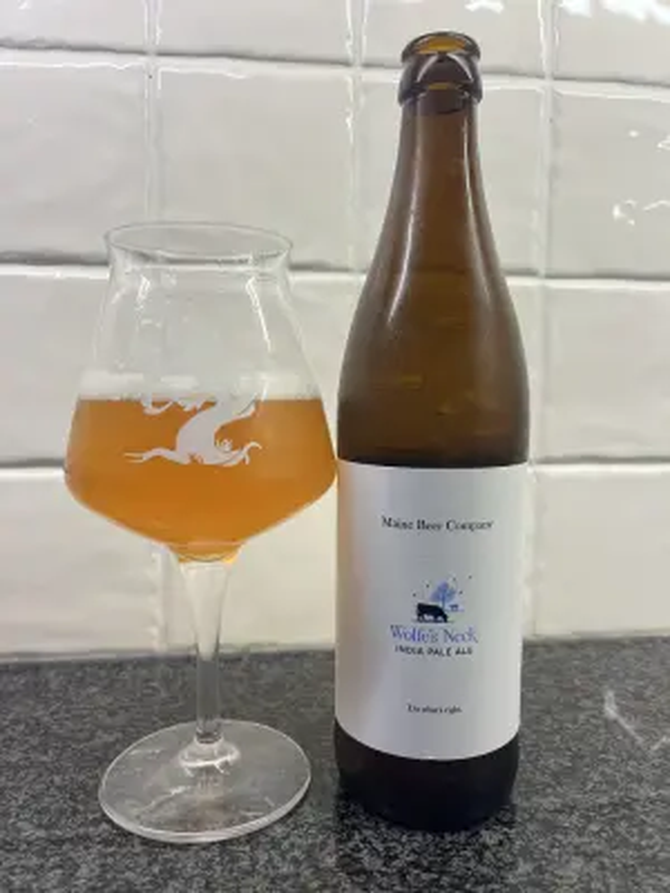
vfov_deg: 67.3
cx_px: 335
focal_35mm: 26
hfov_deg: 53.1
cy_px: 446
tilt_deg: -7.1
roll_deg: -0.3
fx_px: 671
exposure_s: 1/100
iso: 50
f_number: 1.6
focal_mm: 5.1
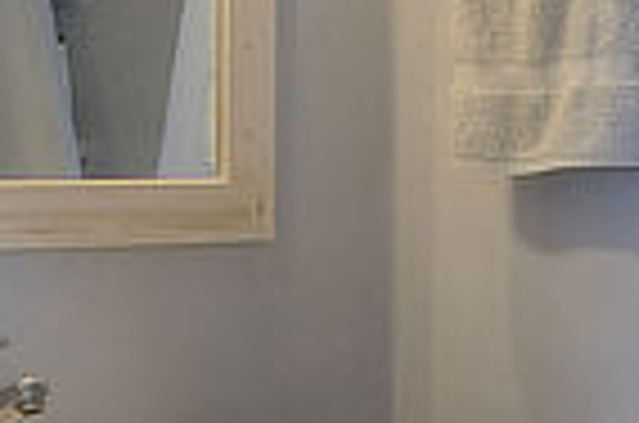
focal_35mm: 110
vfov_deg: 12.4
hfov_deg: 18.7
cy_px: 92
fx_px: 1945
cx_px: 310
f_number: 16
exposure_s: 4
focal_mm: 13
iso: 200
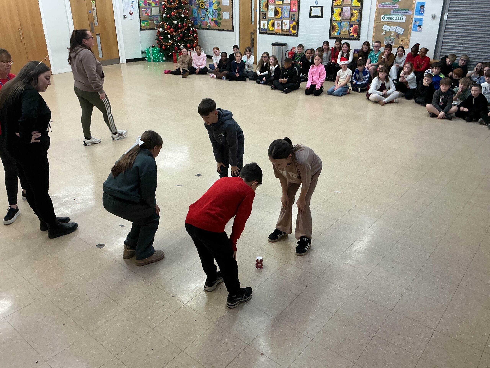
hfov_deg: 61.7
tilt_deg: -25.0
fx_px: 411
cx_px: 245
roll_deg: -0.2
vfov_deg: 48.2
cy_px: 184
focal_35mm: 29
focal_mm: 3
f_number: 1.8
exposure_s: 1/50
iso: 64
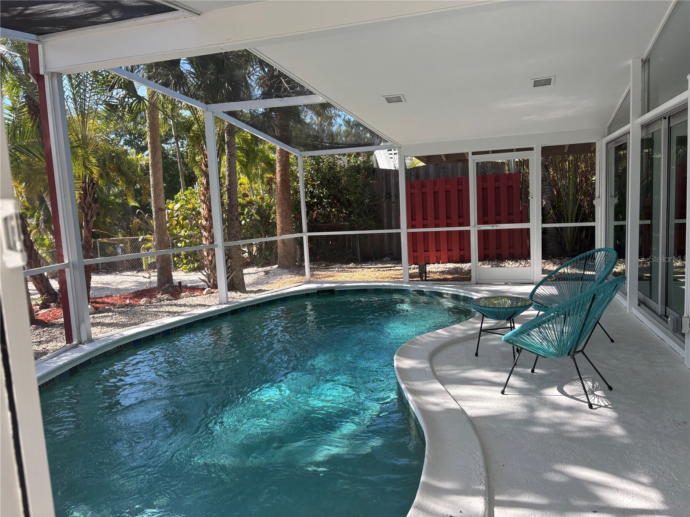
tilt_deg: -6.2
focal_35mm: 26
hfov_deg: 67.3
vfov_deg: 53.1
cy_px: 258
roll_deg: +2.9
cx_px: 345
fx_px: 518
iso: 50
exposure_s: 1/536
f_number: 1.6
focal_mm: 5.96
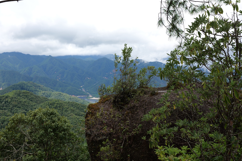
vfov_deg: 35.9
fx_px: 249
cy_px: 80
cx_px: 121
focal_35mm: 37
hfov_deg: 51.9
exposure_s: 1/200
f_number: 6.3
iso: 100
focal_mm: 37
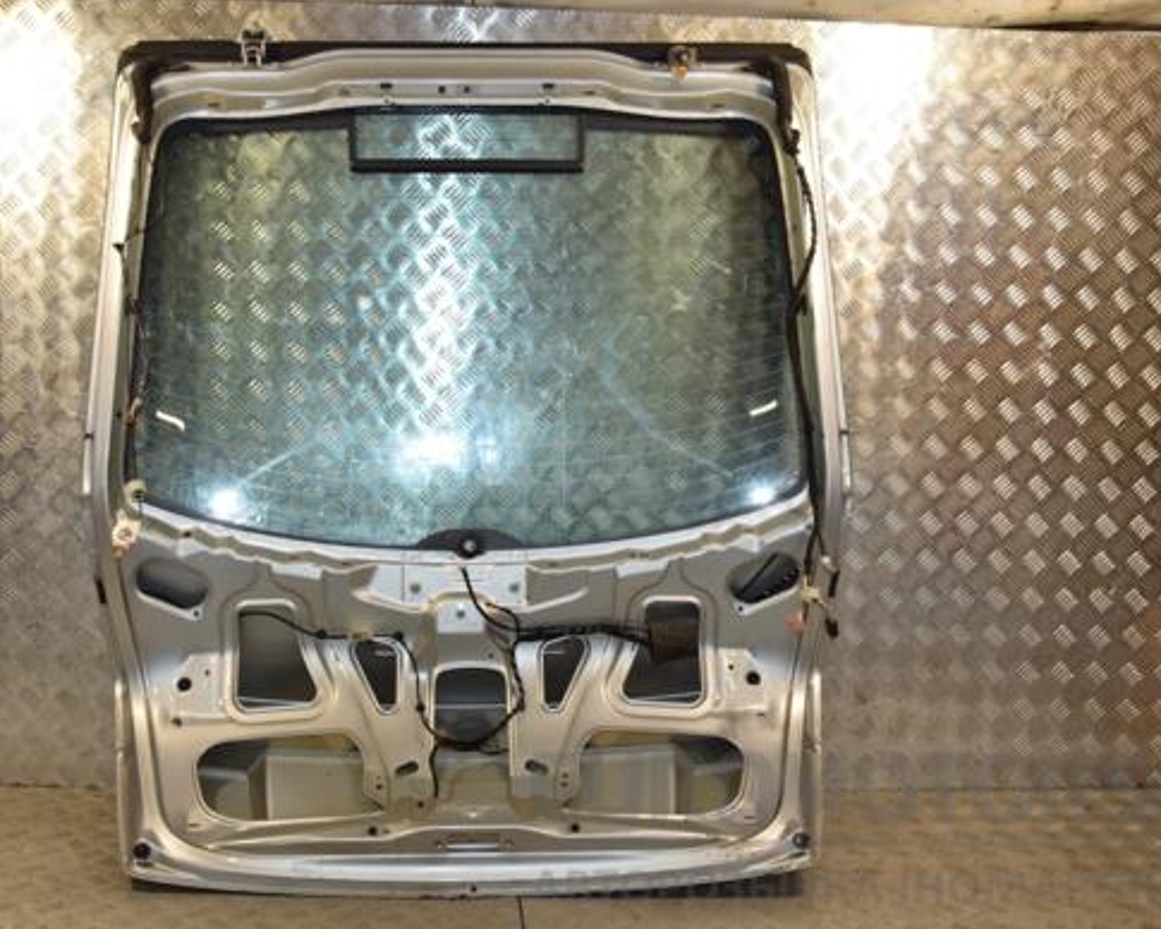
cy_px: 469
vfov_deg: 40.6
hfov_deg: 49.4
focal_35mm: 37
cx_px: 486
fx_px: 1257
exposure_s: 1/200
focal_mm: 21
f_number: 7.1
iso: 800
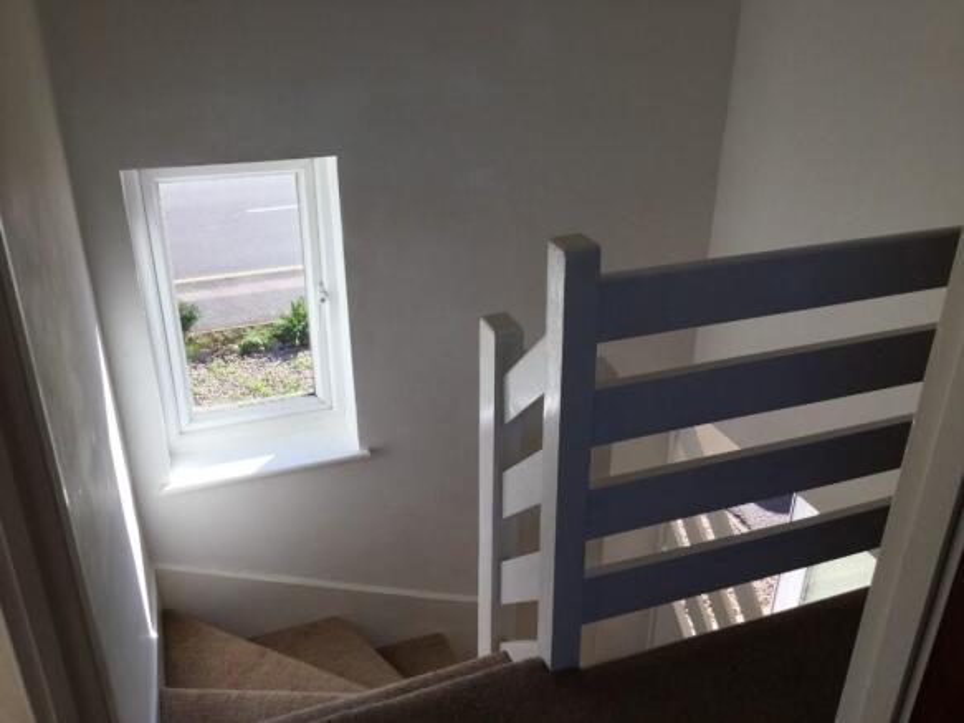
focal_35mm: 31
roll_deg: -1.1
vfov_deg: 45.4
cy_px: 362
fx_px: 863
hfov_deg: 58.4
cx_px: 482
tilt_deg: -25.9
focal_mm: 3.3
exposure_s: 1/386
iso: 25
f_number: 2.4
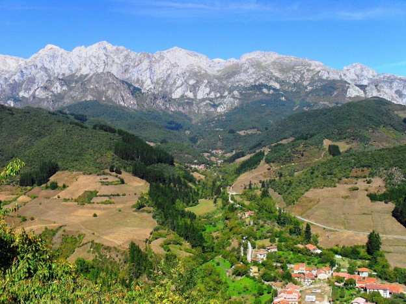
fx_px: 411
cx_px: 203
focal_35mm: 35
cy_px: 152
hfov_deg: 52.6
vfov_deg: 40.7
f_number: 8.4
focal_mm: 6.3
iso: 100
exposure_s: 1/350
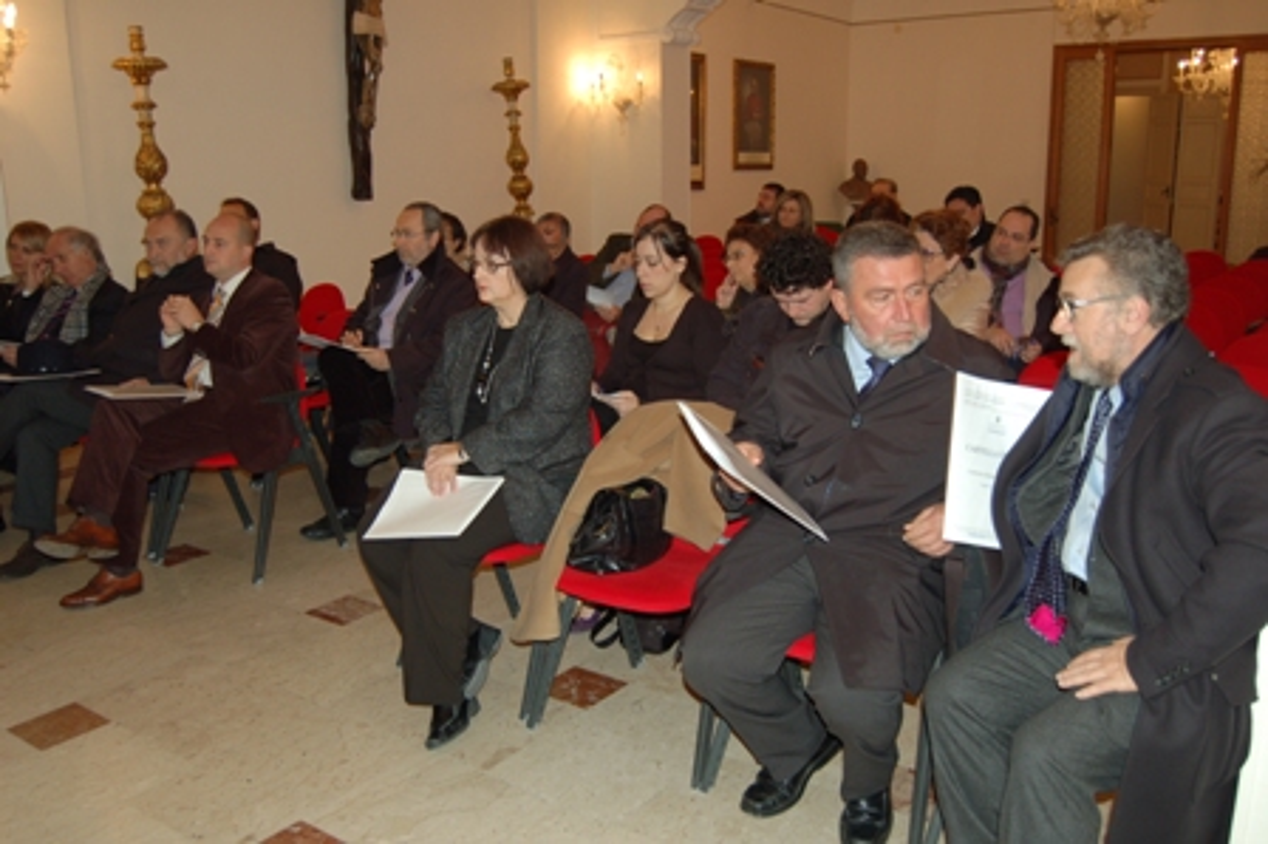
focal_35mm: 33
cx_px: 634
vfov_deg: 39.9
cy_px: 422
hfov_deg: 57.3
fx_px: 1161
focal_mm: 22
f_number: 3.8
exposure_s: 1/60
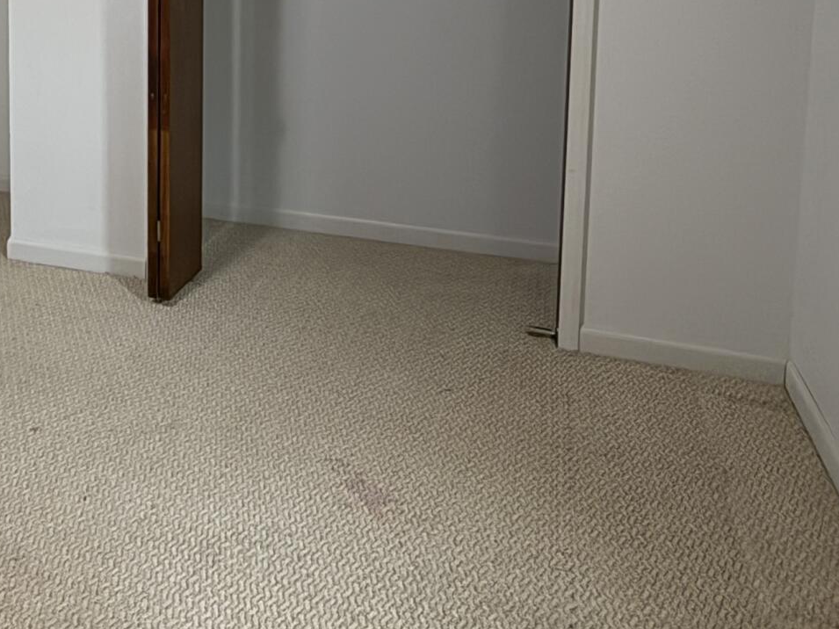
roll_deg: +0.6
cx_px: 97
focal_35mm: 44
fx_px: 1066
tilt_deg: -4.5
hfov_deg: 40.0
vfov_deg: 30.3
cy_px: -19
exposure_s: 1/60
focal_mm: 2.22
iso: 320
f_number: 2.2
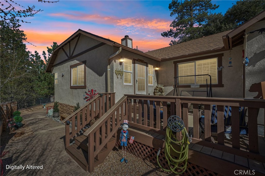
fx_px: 110
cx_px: 132
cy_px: 88
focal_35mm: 15
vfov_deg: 77.3
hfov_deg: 100.4
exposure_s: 1/320
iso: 100
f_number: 9
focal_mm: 15
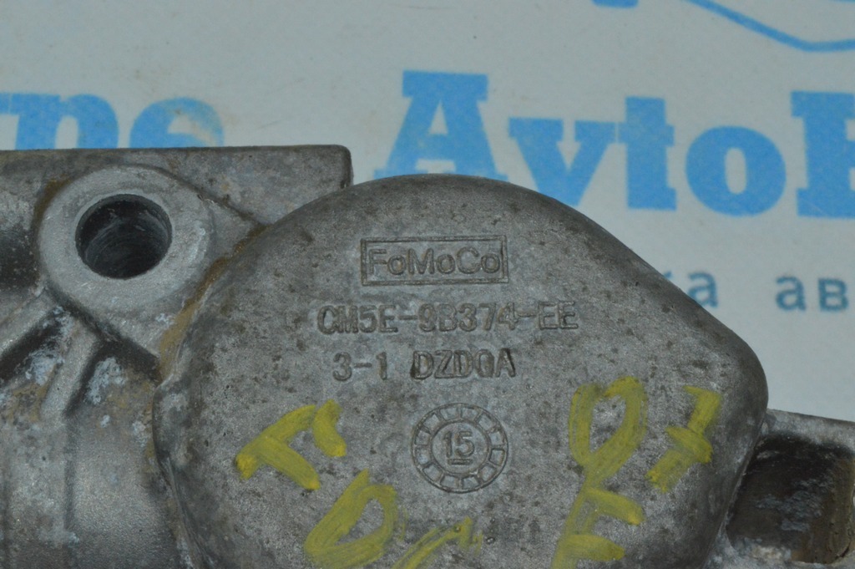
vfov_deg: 16.5
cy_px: 284
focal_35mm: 82
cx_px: 428
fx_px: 1958
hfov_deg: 24.6
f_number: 36
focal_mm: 55
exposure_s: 1/30
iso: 4500
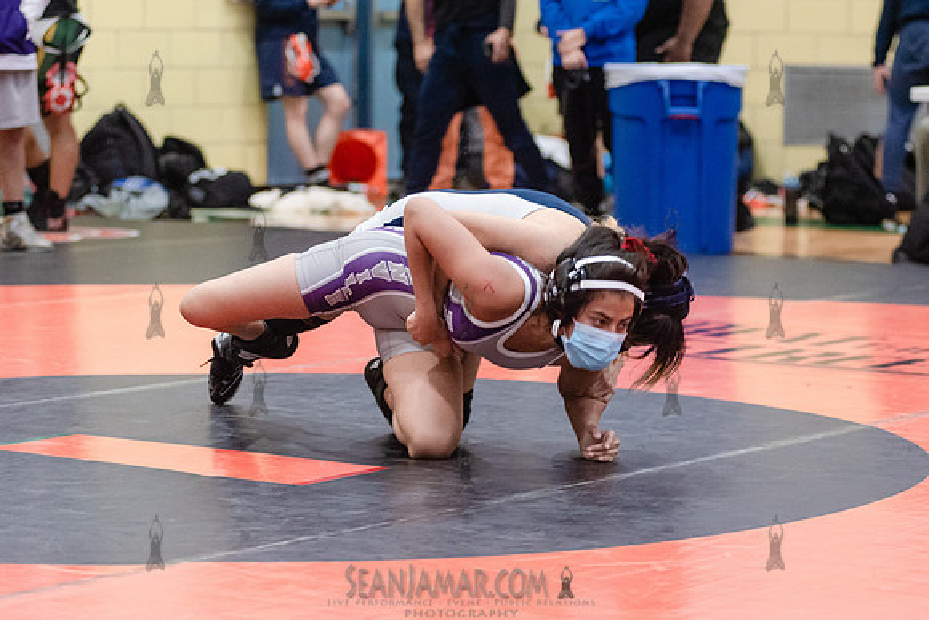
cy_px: 298
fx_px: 3237
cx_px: 444
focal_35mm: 125
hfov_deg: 16.3
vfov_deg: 10.9
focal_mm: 100
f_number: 3.5
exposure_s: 1/400
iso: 4000
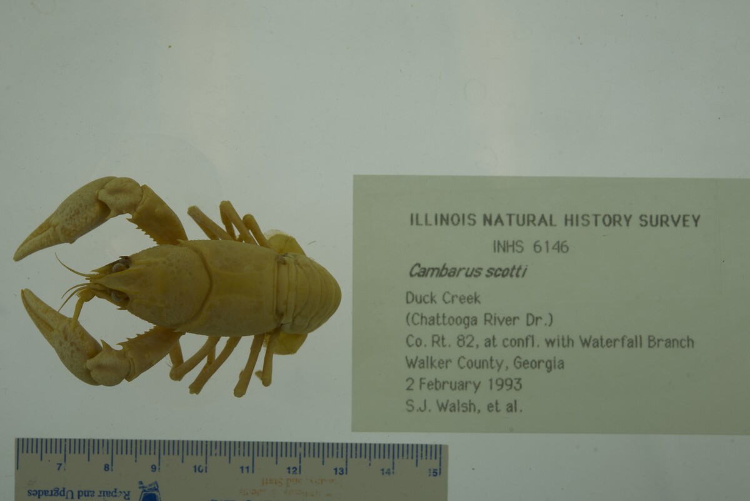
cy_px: 250
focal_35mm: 60
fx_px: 1250
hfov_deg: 33.4
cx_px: 375
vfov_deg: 22.6
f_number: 10
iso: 50
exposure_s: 1/80
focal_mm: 60
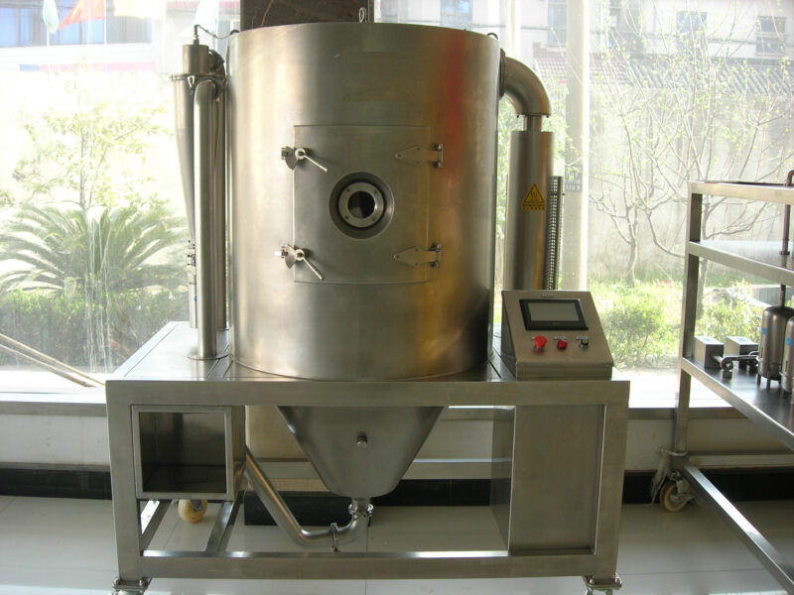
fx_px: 872
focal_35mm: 38
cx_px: 397
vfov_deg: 37.7
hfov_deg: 49.0
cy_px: 298
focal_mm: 7.8
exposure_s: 1/62.3
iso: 64
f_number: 2.8
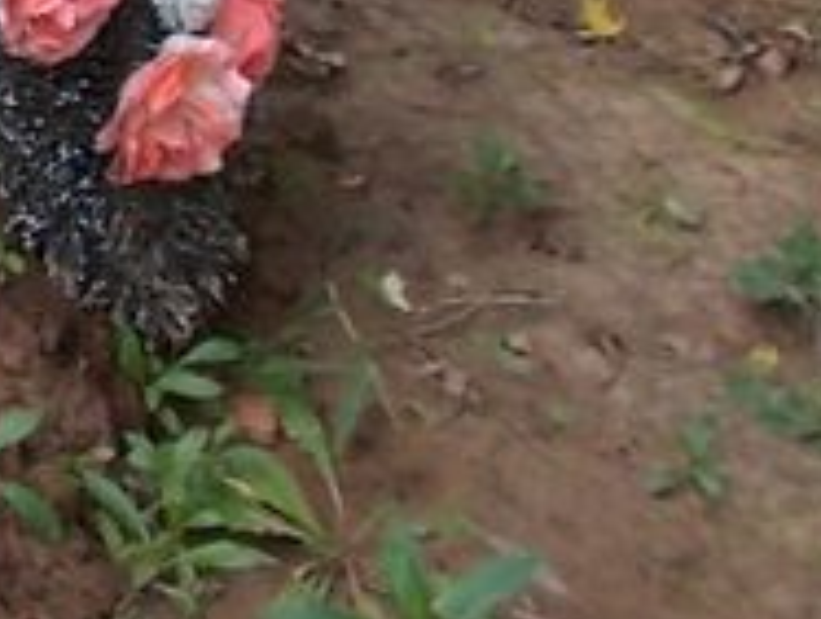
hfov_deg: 15.7
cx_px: -558
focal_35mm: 111
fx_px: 2638
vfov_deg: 12.5
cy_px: -408
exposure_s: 1/80
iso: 80
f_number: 3.2
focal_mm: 4.6
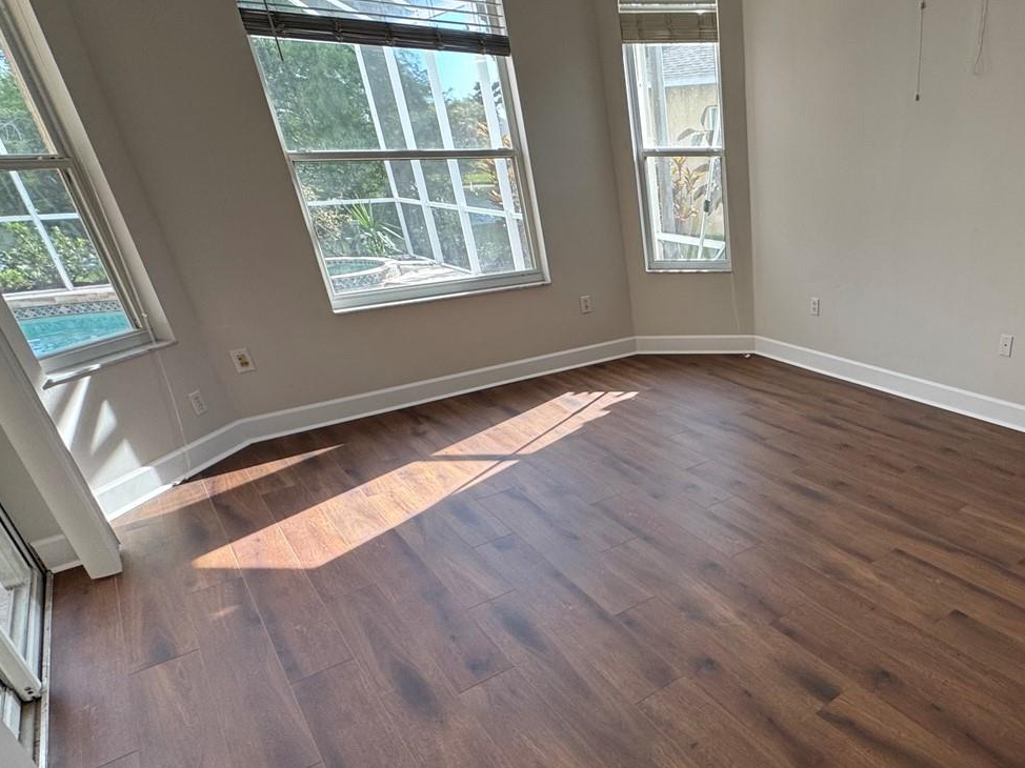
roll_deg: +0.0
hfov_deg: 67.6
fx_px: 681
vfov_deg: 57.9
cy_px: 493
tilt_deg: -28.2
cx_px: 806
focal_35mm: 23
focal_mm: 2.22
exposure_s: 1/99
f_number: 2.2
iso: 100
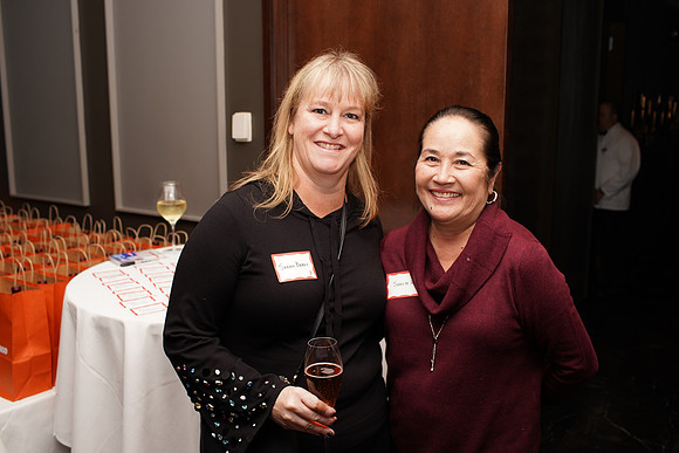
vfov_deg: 37.9
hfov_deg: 54.4
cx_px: 340
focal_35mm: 35
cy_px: 226
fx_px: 660
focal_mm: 35
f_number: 5
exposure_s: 1/160
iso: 1000
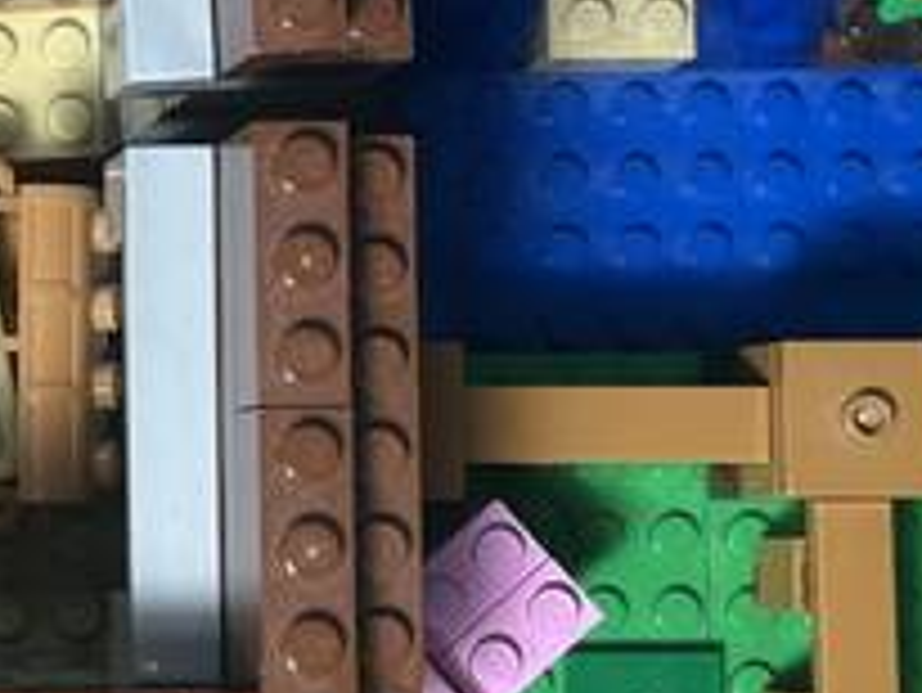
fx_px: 3038
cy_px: 322
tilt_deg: -85.1
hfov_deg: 16.3
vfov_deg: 13.0
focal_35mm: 114
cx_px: -301
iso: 32
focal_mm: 5.7
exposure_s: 1/125
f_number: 1.5
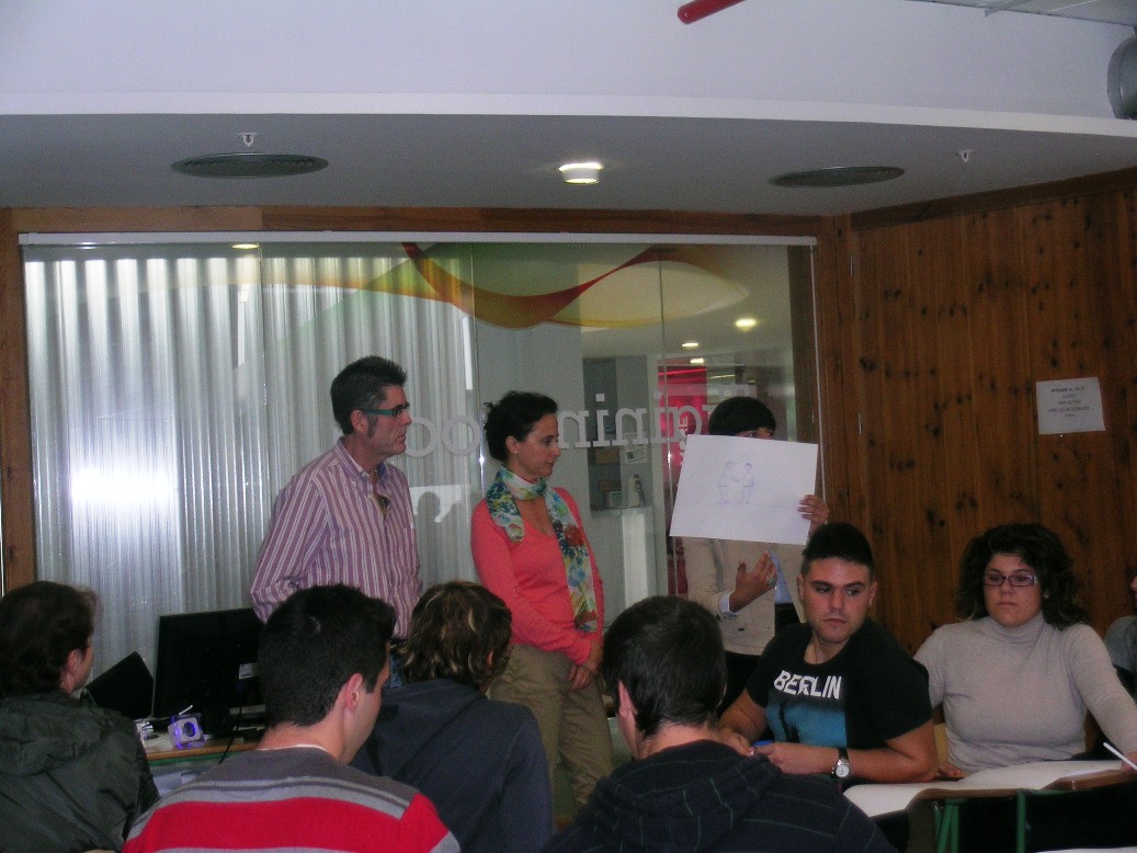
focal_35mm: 65
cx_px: 568
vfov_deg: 22.6
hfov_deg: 29.8
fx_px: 2135
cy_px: 426
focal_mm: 13.5
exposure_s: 1/121
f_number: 3.8
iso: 87
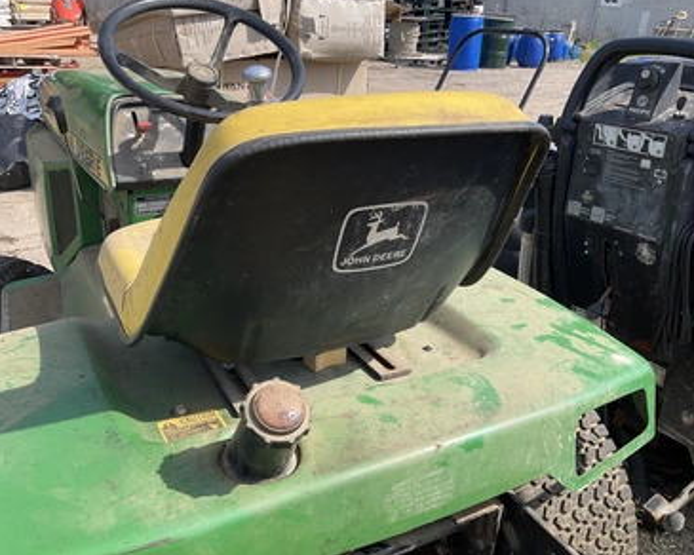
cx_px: 316
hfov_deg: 57.1
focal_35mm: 31
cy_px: 278
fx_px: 637
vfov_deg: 47.1
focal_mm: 3
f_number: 1.8
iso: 25
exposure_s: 1/898
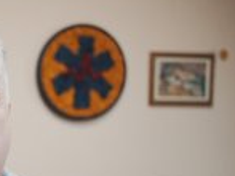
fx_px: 549
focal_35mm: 81
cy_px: 169
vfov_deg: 17.8
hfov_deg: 21.7
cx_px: -74
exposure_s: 1/500
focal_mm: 31
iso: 1600
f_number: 2.8
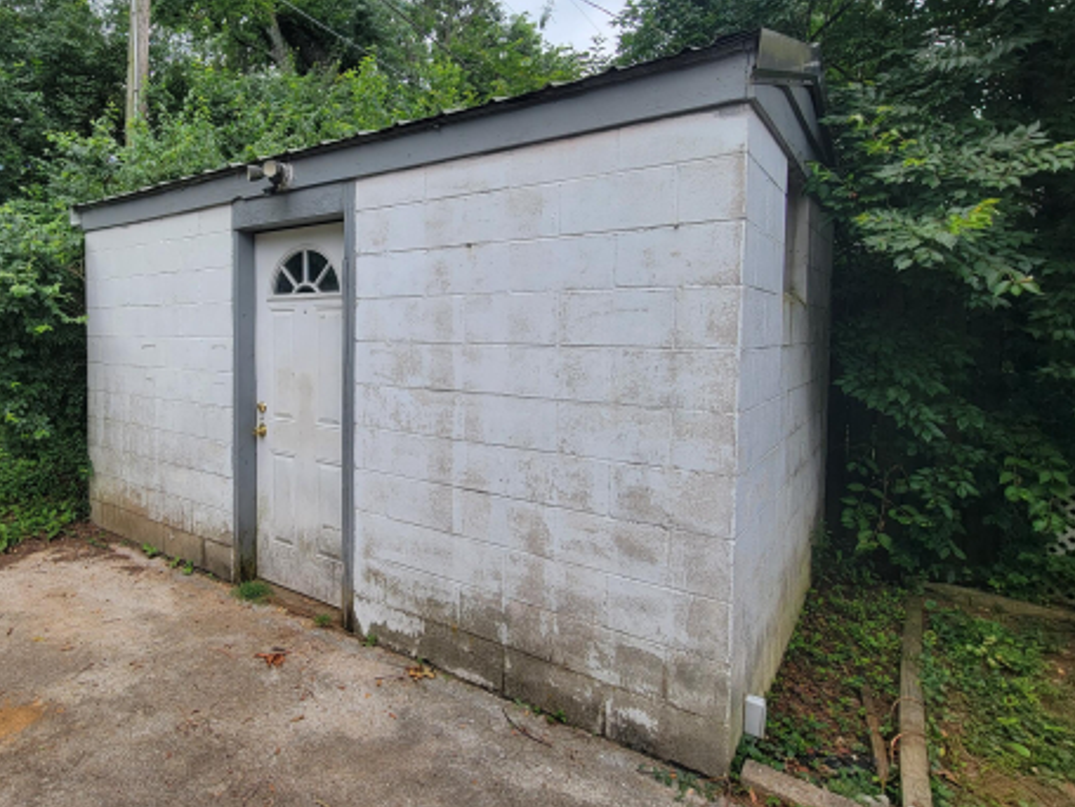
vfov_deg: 68.5
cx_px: 364
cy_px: 359
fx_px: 590
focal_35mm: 19
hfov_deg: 82.0
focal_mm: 2.2
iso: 50
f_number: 2.2
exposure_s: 1/512
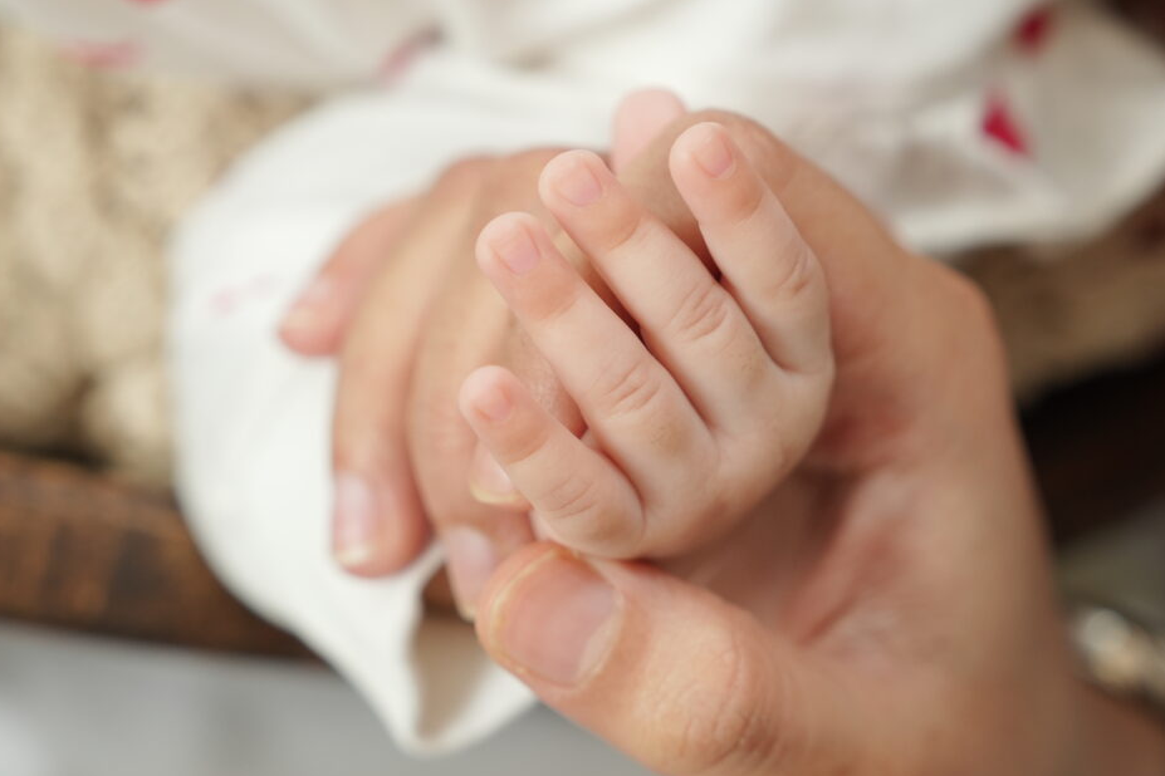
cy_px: 356
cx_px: 611
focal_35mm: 116
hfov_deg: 17.6
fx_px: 3754
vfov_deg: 11.8
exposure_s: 1/160
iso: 800
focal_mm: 70
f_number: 3.5
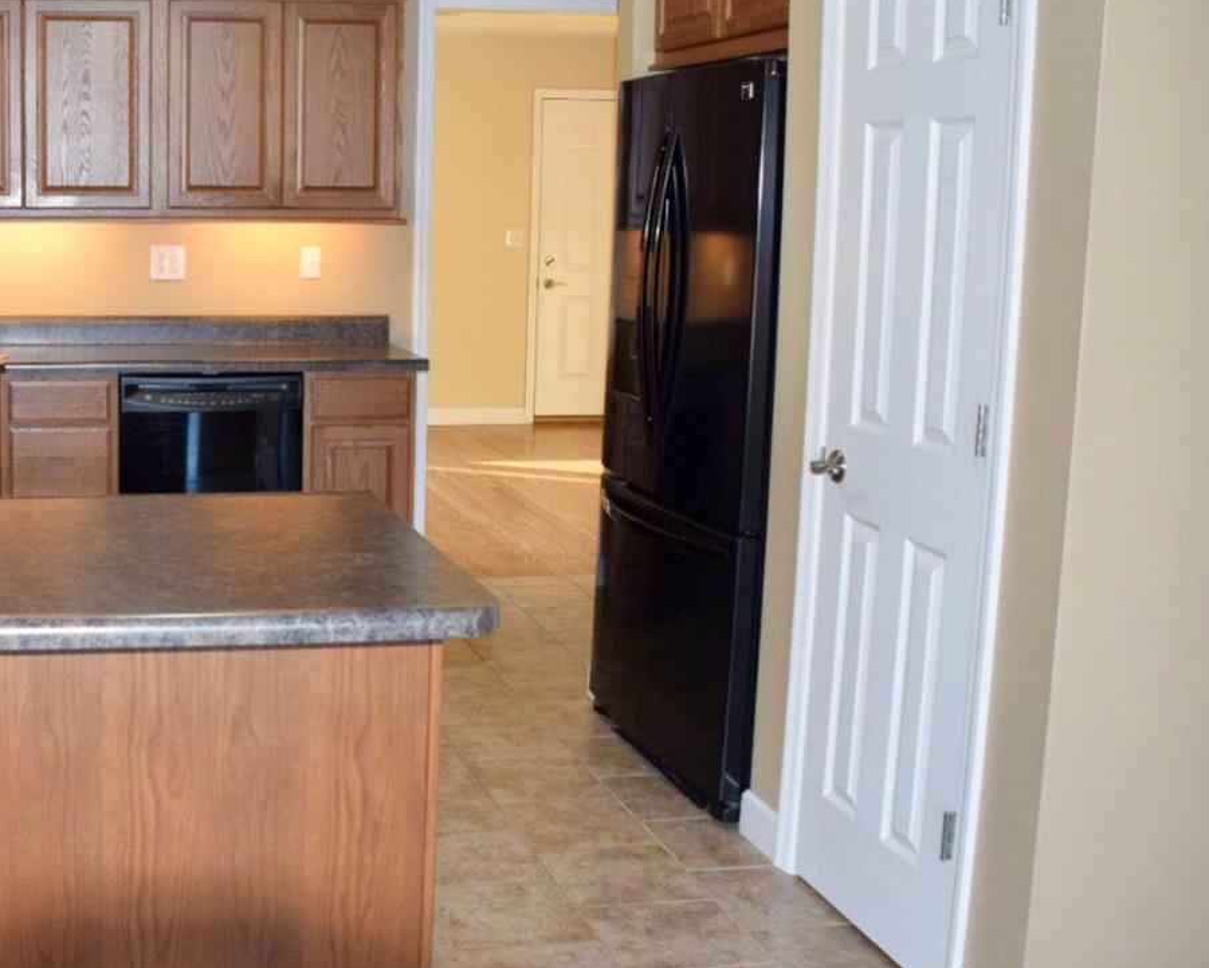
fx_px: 1789
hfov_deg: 35.6
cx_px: 170
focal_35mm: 50
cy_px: 409
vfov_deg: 30.2
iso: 800
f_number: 4.5
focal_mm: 20
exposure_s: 1/80
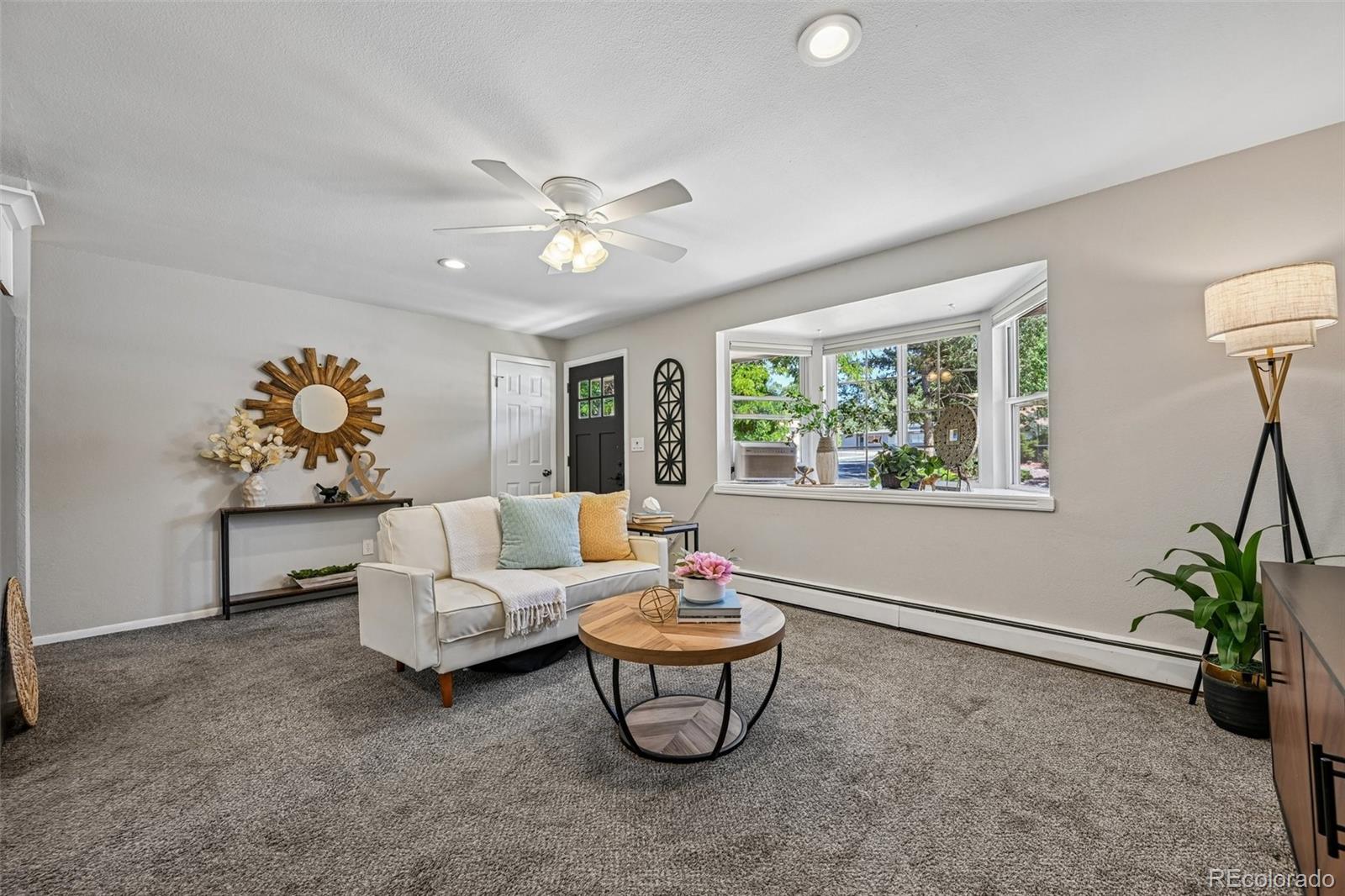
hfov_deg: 104.3
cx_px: 672
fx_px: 523
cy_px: 448
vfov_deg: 81.2
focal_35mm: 14
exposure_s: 1/15
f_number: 9
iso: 280
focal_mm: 14
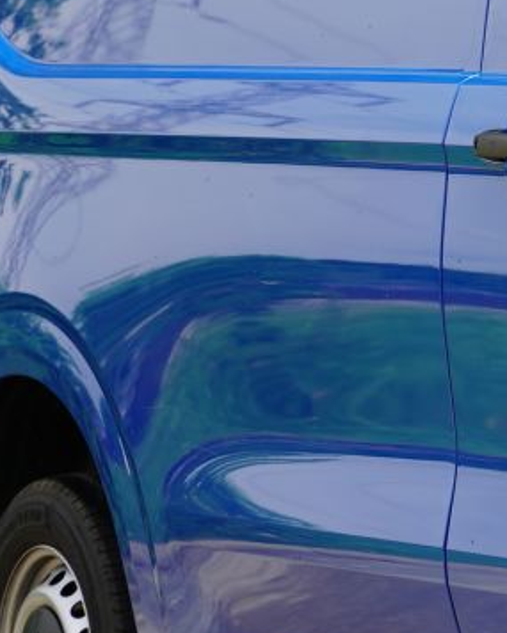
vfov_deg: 6.5
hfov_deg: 5.1
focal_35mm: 295
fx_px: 5531
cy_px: 178
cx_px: 1224
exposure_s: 1/200
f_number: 5
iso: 100
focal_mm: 70
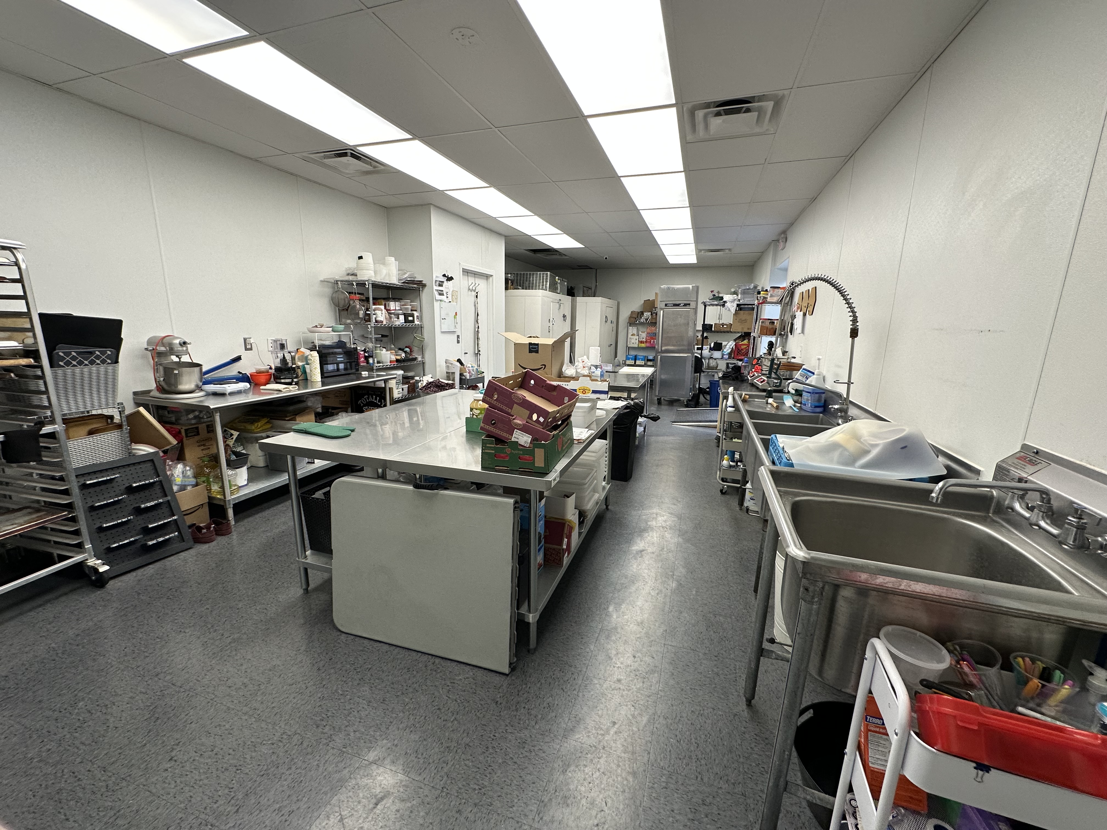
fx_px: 448
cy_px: 415
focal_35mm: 14
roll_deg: -1.2
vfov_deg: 85.7
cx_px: 554
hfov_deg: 102.1
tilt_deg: -11.4
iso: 125
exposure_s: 1/120
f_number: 2.2
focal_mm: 2.22
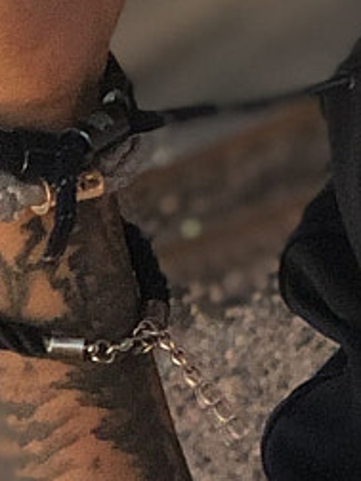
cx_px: 50
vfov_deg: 5.9
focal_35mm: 330
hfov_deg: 4.5
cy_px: -206
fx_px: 4589
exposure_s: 1/11
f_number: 2.4
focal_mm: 6
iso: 160
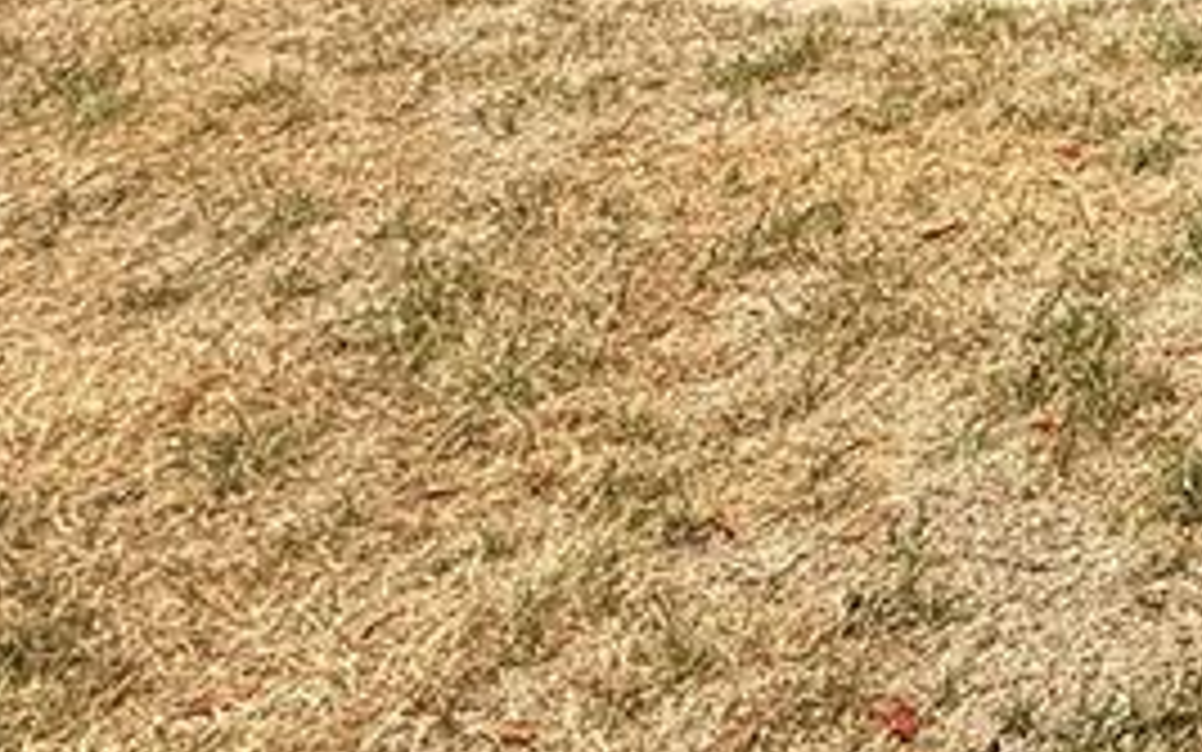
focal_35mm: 57
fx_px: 1868
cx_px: 2282
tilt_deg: -3.7
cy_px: -432
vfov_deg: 19.3
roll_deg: -2.2
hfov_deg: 20.7
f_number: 2.2
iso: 64
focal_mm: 2.22
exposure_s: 1/1848
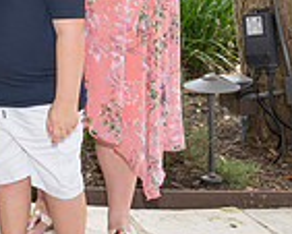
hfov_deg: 16.3
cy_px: -3
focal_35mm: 104
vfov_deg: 14.6
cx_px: -184
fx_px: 899
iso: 400
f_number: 6.3
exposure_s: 1/160
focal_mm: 27
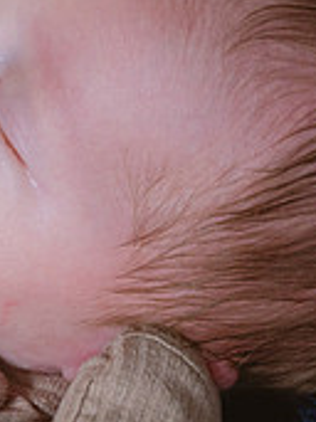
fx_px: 1828
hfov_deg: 9.8
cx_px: 2
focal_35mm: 150
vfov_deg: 13.2
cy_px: 210
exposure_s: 1/100
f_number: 5
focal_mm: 46
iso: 2000
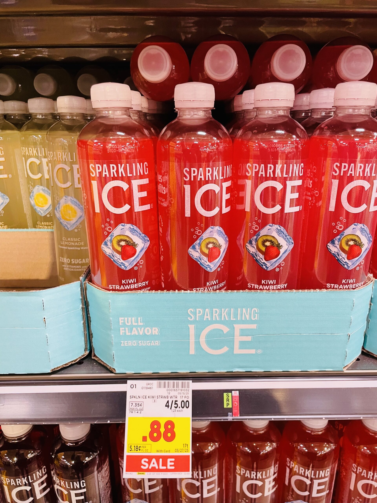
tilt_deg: -20.3
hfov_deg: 53.1
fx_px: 378
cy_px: 252
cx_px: 188
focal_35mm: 26
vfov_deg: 67.3
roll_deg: +0.5
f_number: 1.6
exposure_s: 1/60
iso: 250
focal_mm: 4.2
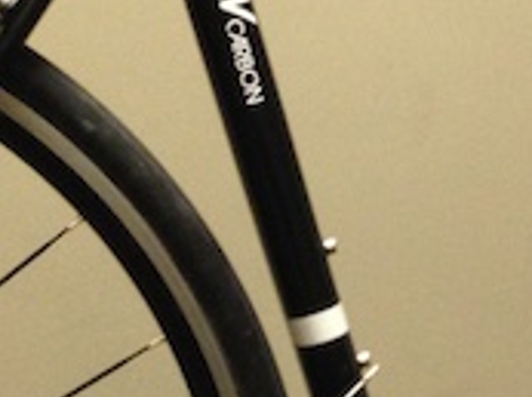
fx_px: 2347
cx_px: 394
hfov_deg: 12.9
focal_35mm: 153
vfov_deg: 9.7
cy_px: 249
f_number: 2.4
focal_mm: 4.12
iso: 320
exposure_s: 1/20
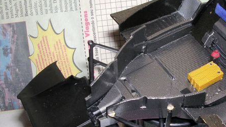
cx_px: 151
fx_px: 359
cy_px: 86
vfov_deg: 19.9
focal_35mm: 60
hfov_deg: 34.6
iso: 100
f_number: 5.6
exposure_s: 1/60.1
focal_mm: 5.8
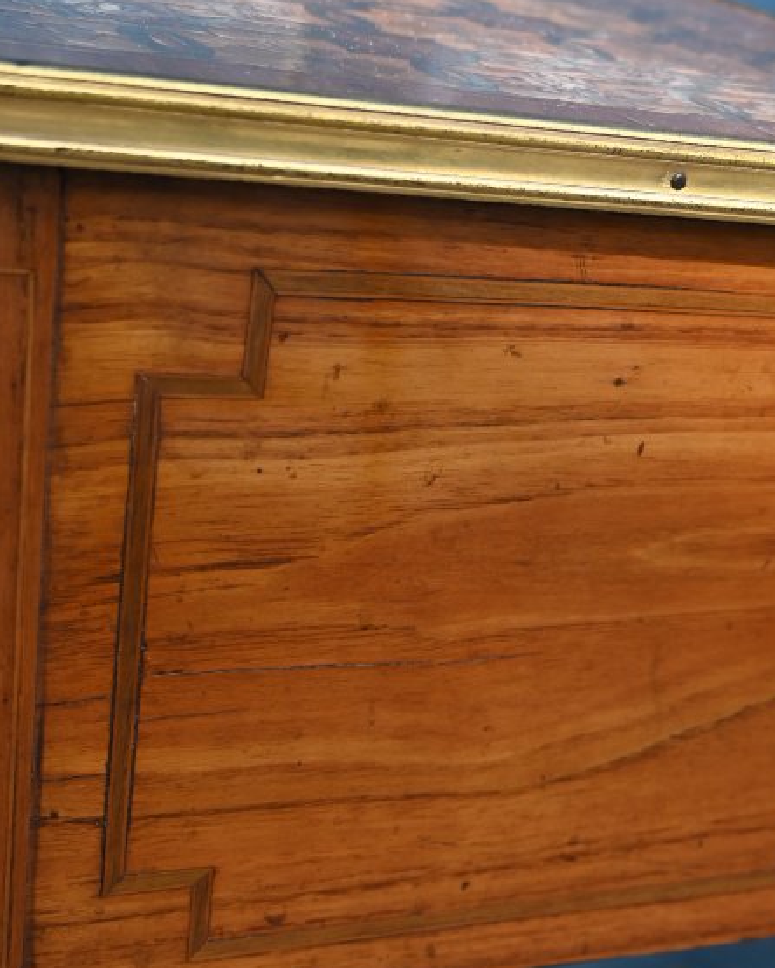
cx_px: 543
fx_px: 1965
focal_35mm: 69
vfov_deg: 26.3
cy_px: 952
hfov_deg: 22.2
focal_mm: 22.5
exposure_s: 1/250
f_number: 4
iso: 320
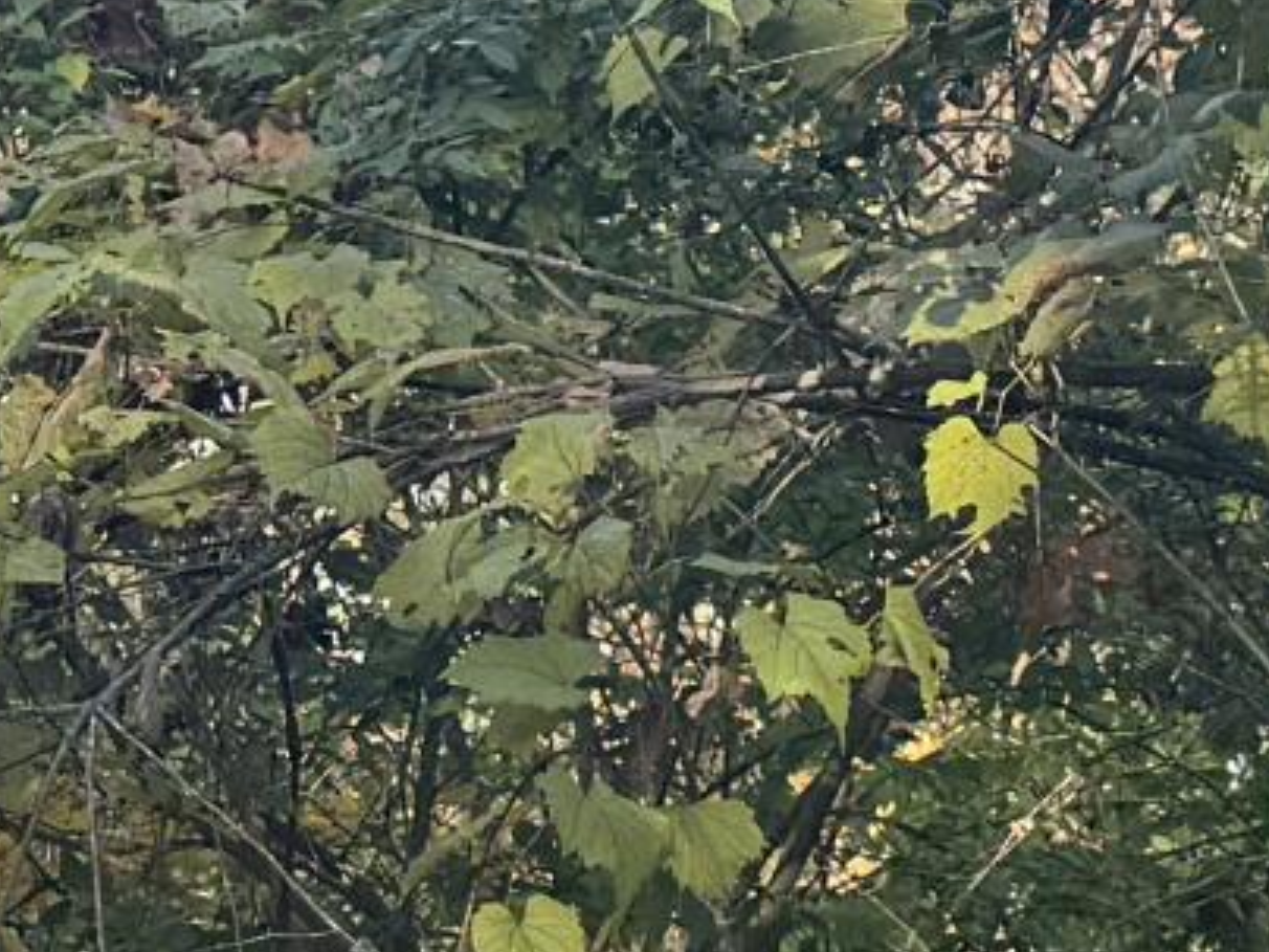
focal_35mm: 178
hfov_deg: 11.1
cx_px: 547
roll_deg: +0.5
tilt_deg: -3.8
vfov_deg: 8.3
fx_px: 6525
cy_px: 138
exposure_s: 1/955
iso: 80
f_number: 1.78
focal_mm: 6.76
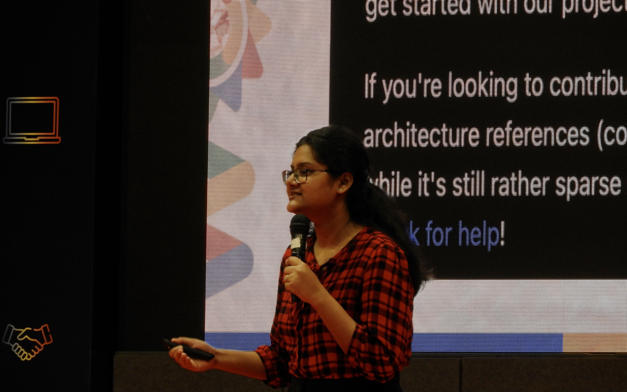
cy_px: 203
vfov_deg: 2.5
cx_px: 313
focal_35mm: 531
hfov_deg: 4.0
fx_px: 9074
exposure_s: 1/60
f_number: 5.6
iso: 500
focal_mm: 89.6
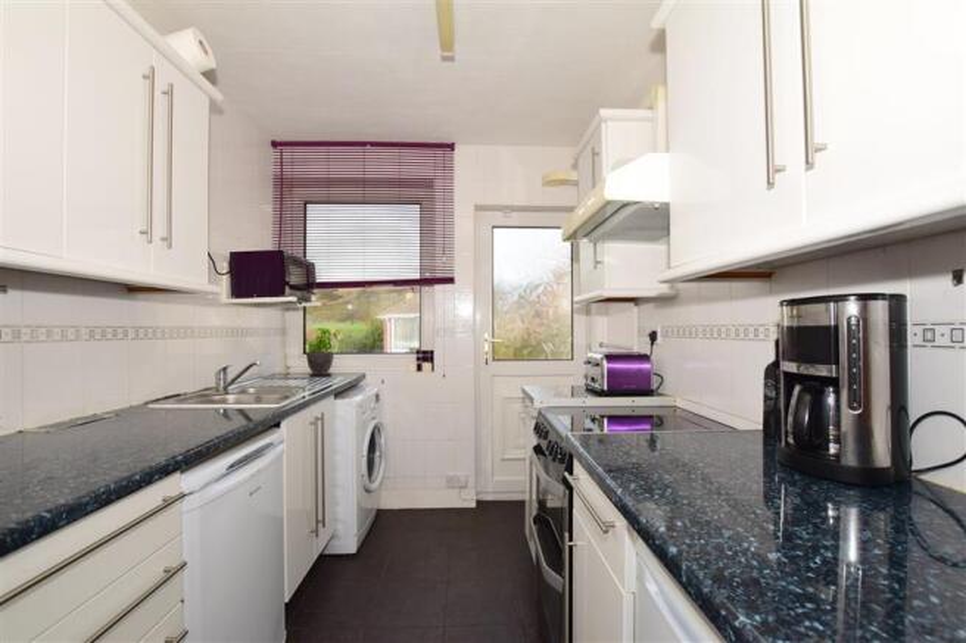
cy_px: 322
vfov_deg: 77.3
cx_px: 483
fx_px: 402
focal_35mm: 15
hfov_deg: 100.4
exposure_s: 1/200
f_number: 9
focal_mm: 10
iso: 400
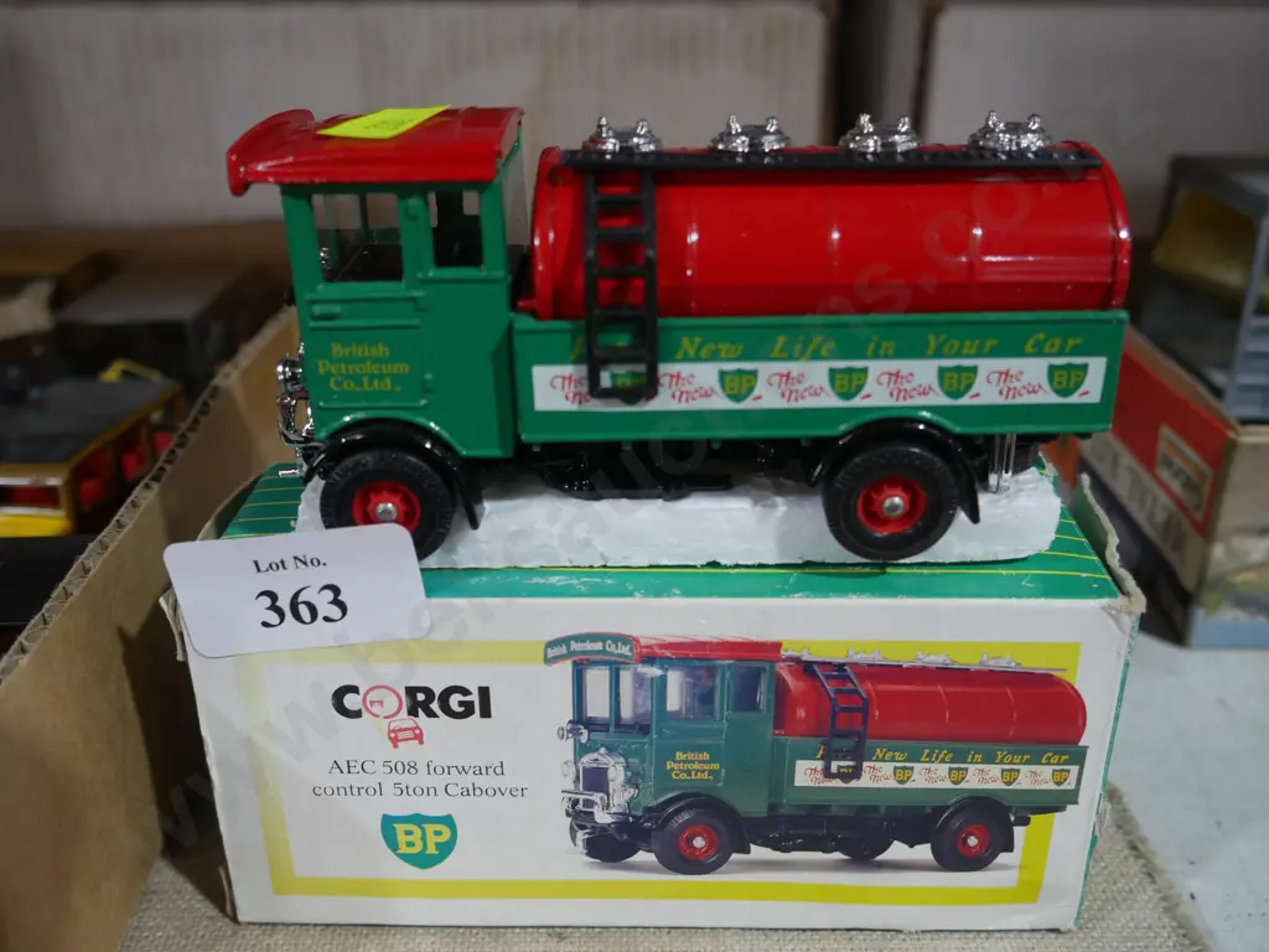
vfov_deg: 44.2
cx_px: 634
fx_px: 1173
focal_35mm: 32
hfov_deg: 56.8
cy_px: 476
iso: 500
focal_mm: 16
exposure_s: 1/60
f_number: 3.6
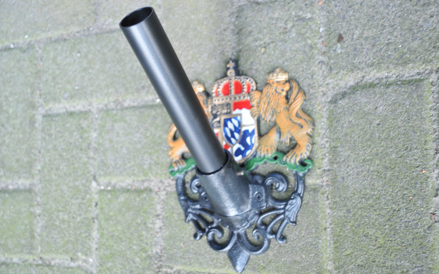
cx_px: 220
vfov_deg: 29.9
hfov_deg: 46.2
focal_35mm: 43
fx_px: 514
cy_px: 141
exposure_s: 1/25
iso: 400
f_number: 4
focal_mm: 28
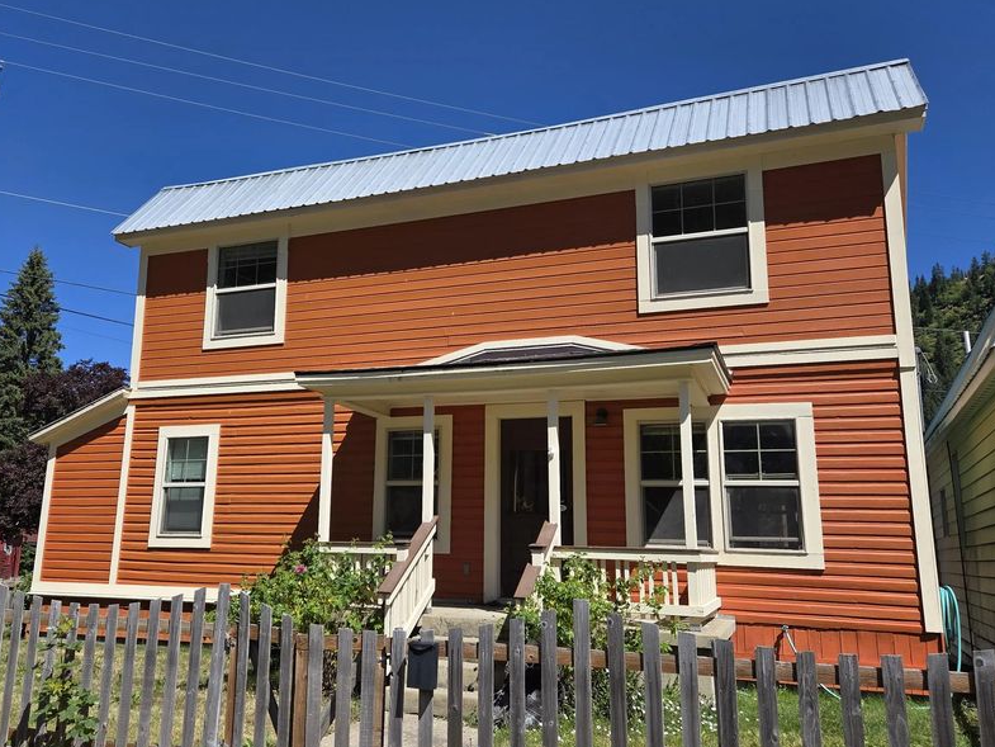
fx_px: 862
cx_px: 413
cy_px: 359
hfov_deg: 59.6
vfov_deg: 46.8
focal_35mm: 30
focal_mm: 5.4
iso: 80
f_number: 1.8
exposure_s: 1/5862
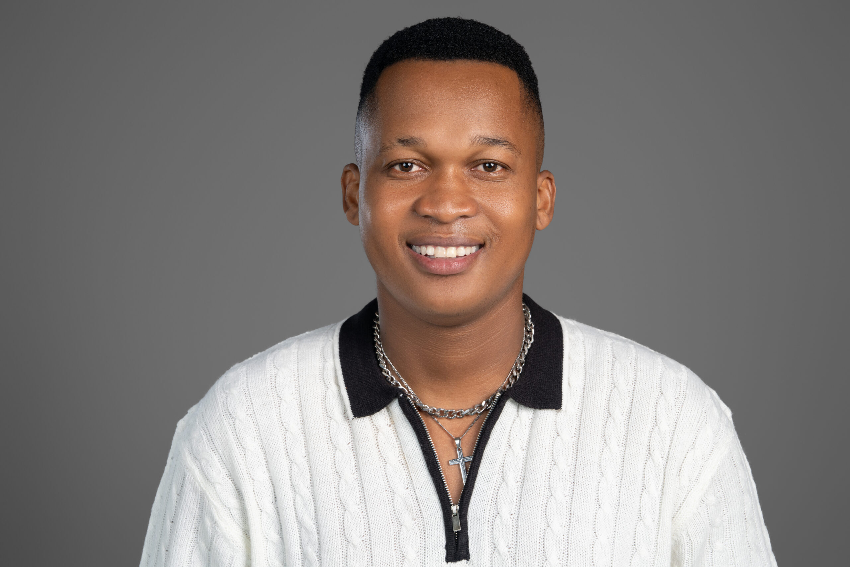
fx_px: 1653
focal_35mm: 70
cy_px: 284
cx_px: 425
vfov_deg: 19.5
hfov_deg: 28.8
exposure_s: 1/125
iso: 160
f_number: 8
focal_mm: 70
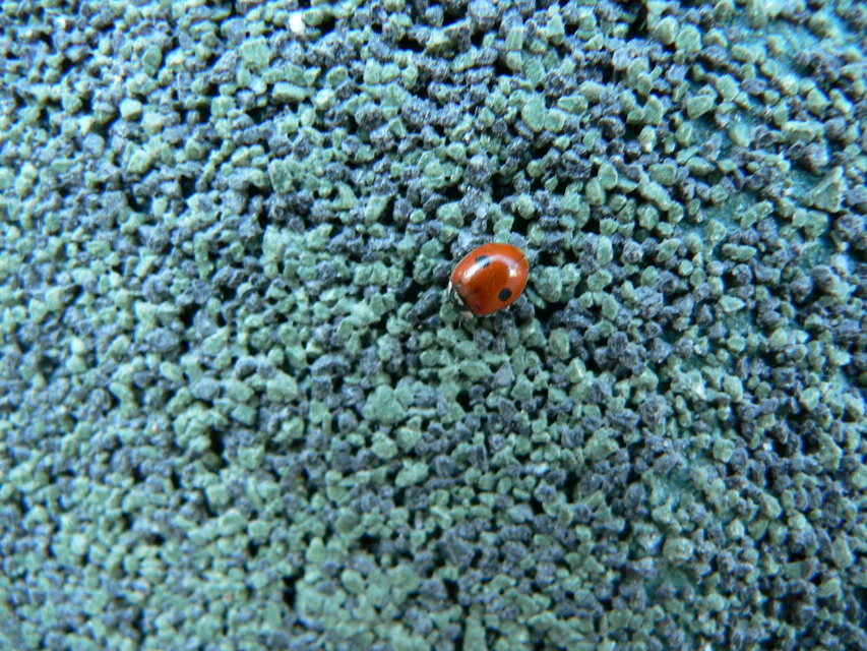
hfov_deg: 51.3
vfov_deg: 39.7
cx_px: 434
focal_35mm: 36
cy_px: 326
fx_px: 902
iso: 200
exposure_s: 1/30
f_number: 2.8
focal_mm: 6
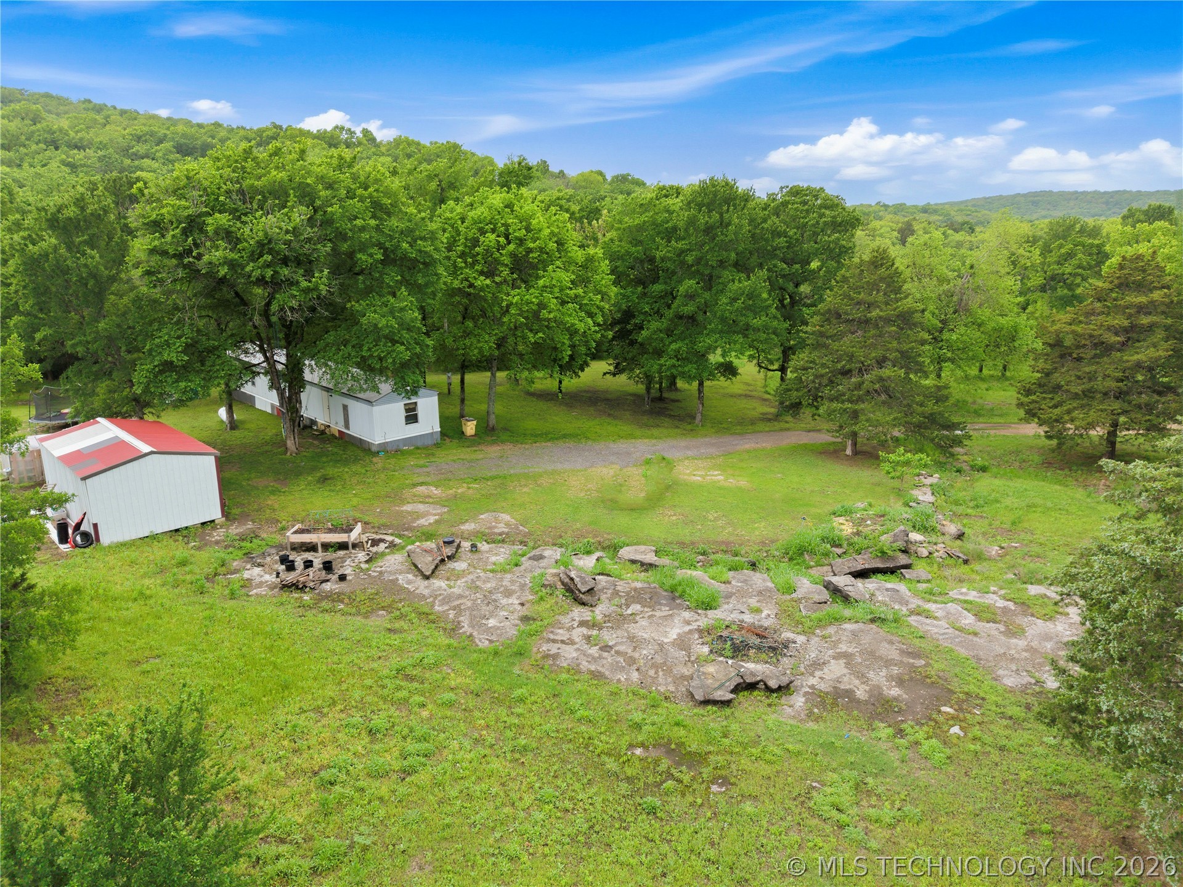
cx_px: 592
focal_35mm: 24
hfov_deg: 71.6
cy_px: 444
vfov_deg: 56.8
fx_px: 820
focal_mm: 8.7
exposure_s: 1/500
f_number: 1.8
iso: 280
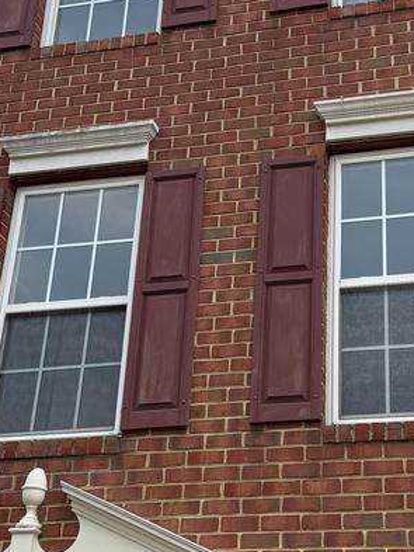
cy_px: 280
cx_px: 272
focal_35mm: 66
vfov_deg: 29.4
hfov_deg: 22.2
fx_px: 1052
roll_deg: -1.9
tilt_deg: +27.2
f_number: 1.78
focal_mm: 6.76
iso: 100
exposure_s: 1/4167
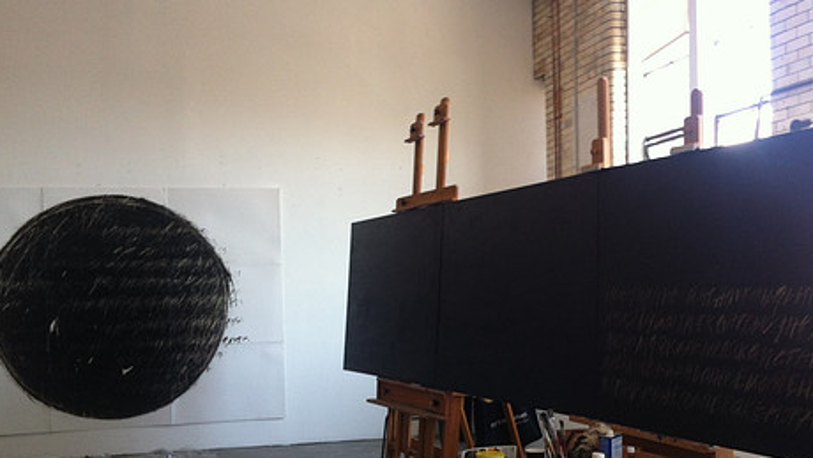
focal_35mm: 48
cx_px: 431
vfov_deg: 24.8
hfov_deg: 42.9
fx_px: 1035
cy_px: 298
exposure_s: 1/30
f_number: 2.8
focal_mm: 3.85
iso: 80
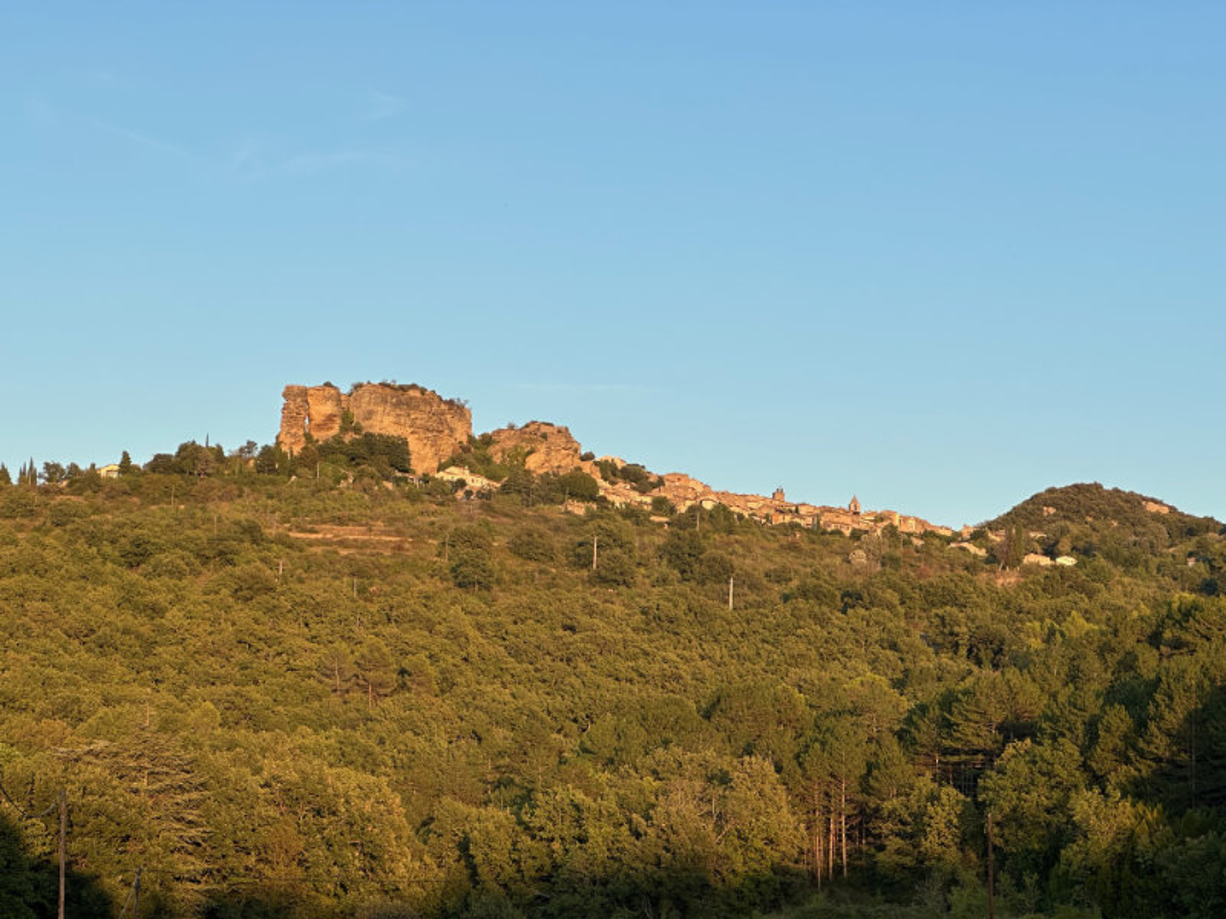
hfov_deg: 25.3
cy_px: 460
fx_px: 2727
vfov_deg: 19.1
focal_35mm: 77
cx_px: 613
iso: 32
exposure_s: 1/202
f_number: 2.8
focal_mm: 9
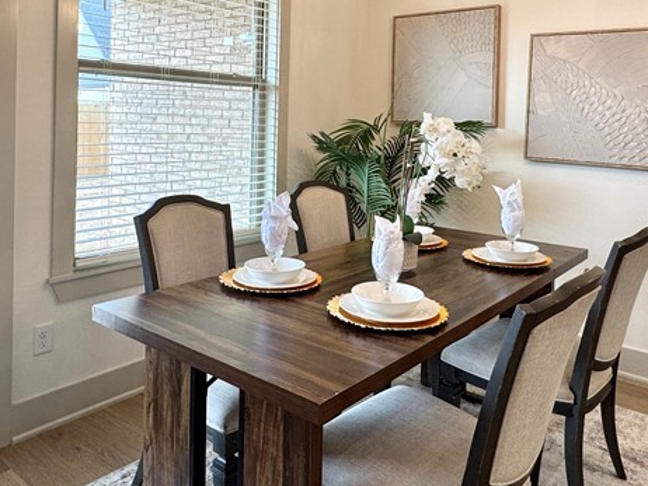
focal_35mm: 31
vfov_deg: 44.1
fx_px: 581
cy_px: 127
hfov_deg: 58.3
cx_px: 310
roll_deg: -2.2
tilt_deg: -1.9
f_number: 2.2
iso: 80
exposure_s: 1/120
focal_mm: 2.22
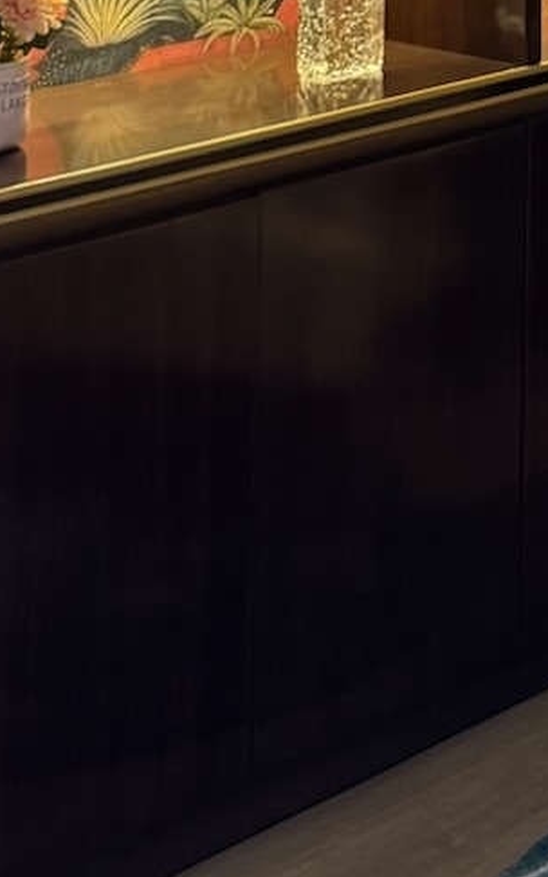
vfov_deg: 17.5
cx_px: 730
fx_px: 2559
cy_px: -434
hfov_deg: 11.9
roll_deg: -0.5
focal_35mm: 107
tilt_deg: -1.3
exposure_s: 1/50
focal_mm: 6.76
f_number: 1.78
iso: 500
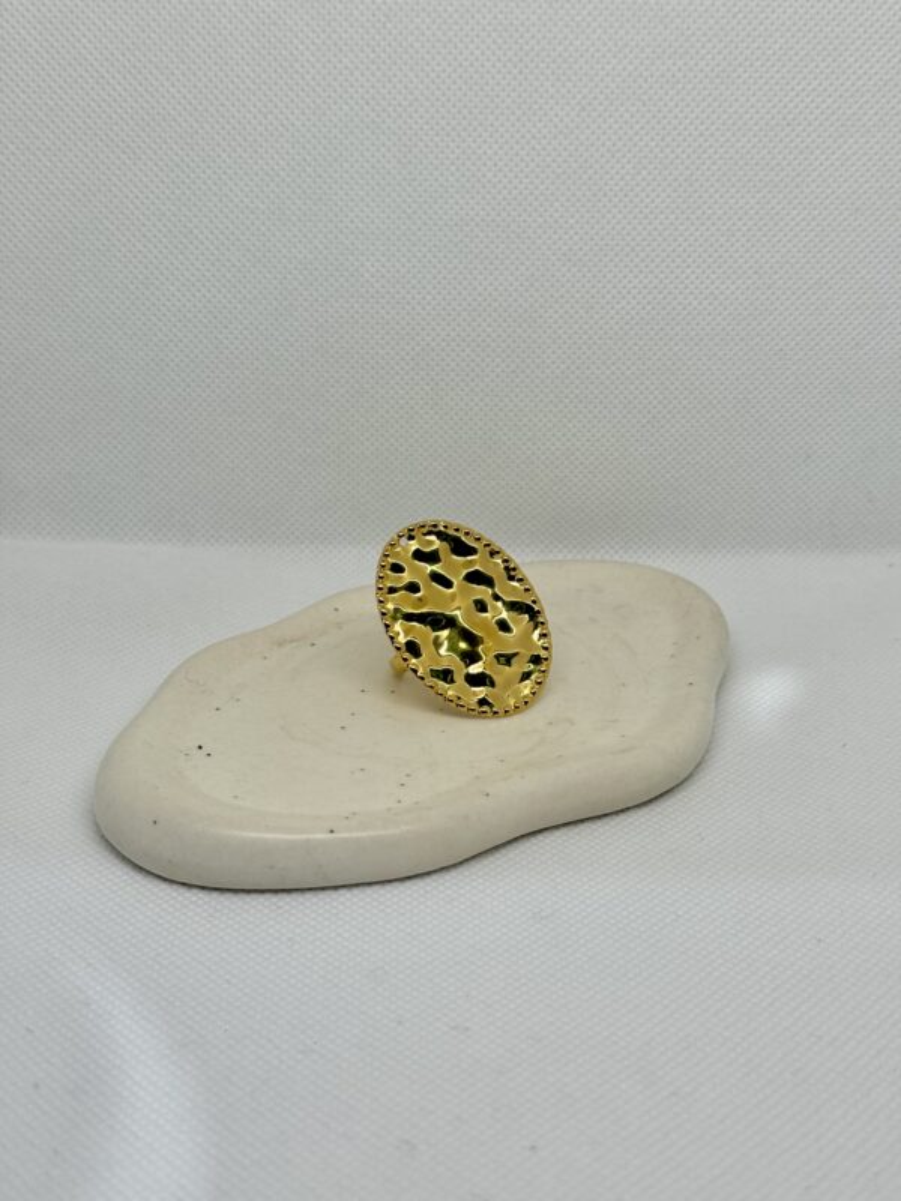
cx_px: 450
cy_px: 600
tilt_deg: -22.6
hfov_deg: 30.3
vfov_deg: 39.7
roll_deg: -1.5
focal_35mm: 48
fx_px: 1666
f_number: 1.78
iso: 64
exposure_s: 1/442
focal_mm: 6.76
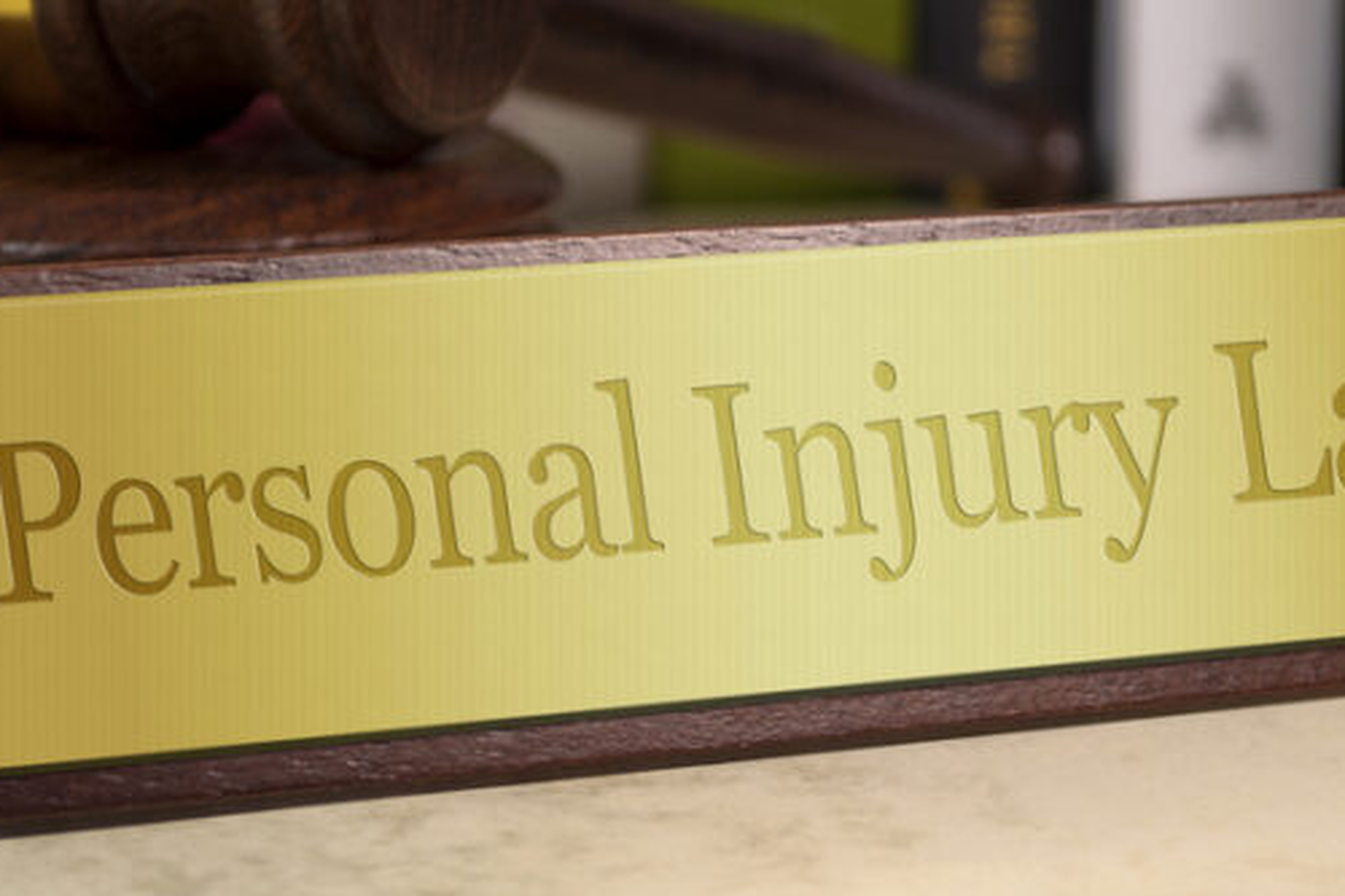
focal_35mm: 135
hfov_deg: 15.2
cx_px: 761
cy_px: 312
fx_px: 5042
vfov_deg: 10.1
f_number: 5.6
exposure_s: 1/60
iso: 200
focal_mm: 50
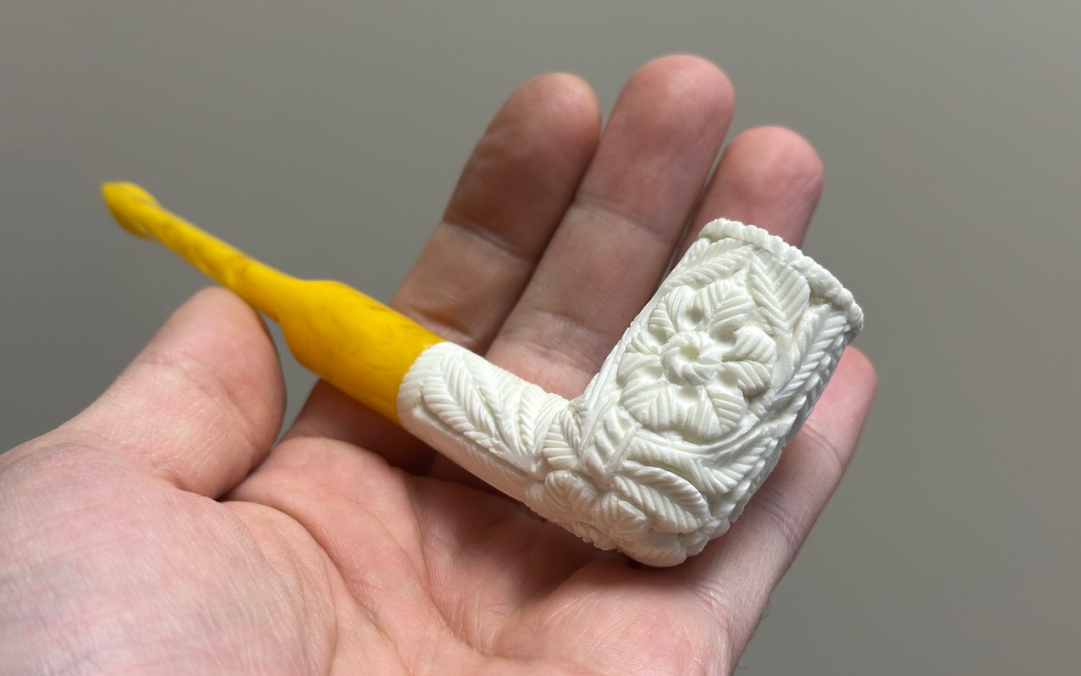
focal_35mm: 51
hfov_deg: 39.6
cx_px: 540
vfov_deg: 25.3
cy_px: 355
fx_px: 1502
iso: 64
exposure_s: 1/100
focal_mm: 6.86
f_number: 1.78
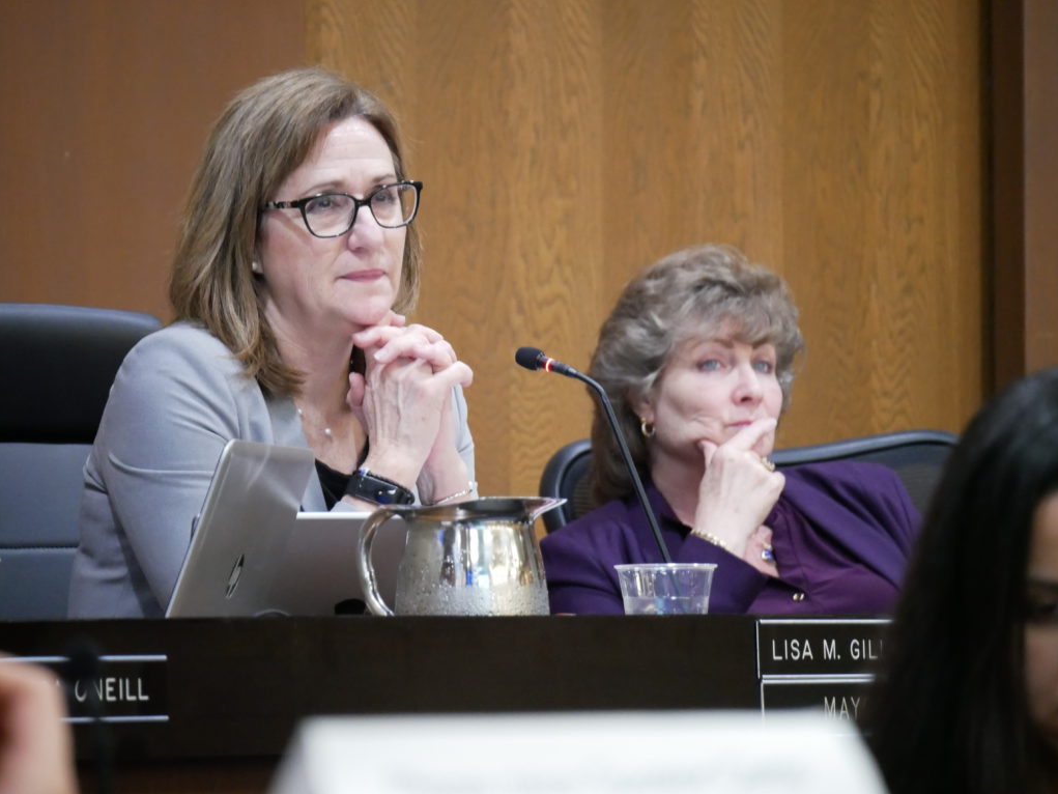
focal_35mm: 287
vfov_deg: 5.2
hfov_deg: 6.9
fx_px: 8773
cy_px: 398
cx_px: 530
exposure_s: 1/20
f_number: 5.6
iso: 3200
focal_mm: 143
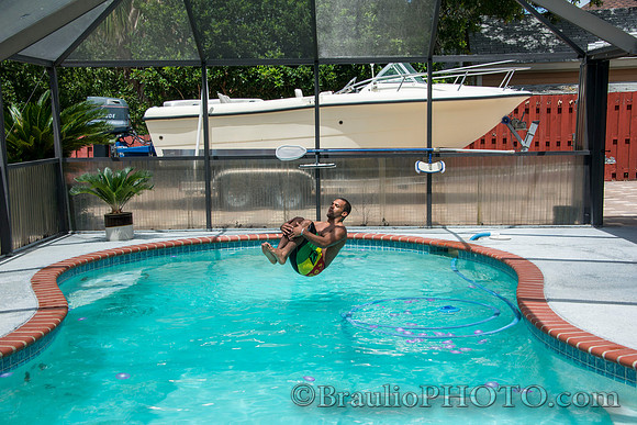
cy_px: 212
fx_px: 920
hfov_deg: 38.2
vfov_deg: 26.0
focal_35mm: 52
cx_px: 318
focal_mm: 52
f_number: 7.1
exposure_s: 1/1000
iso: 200
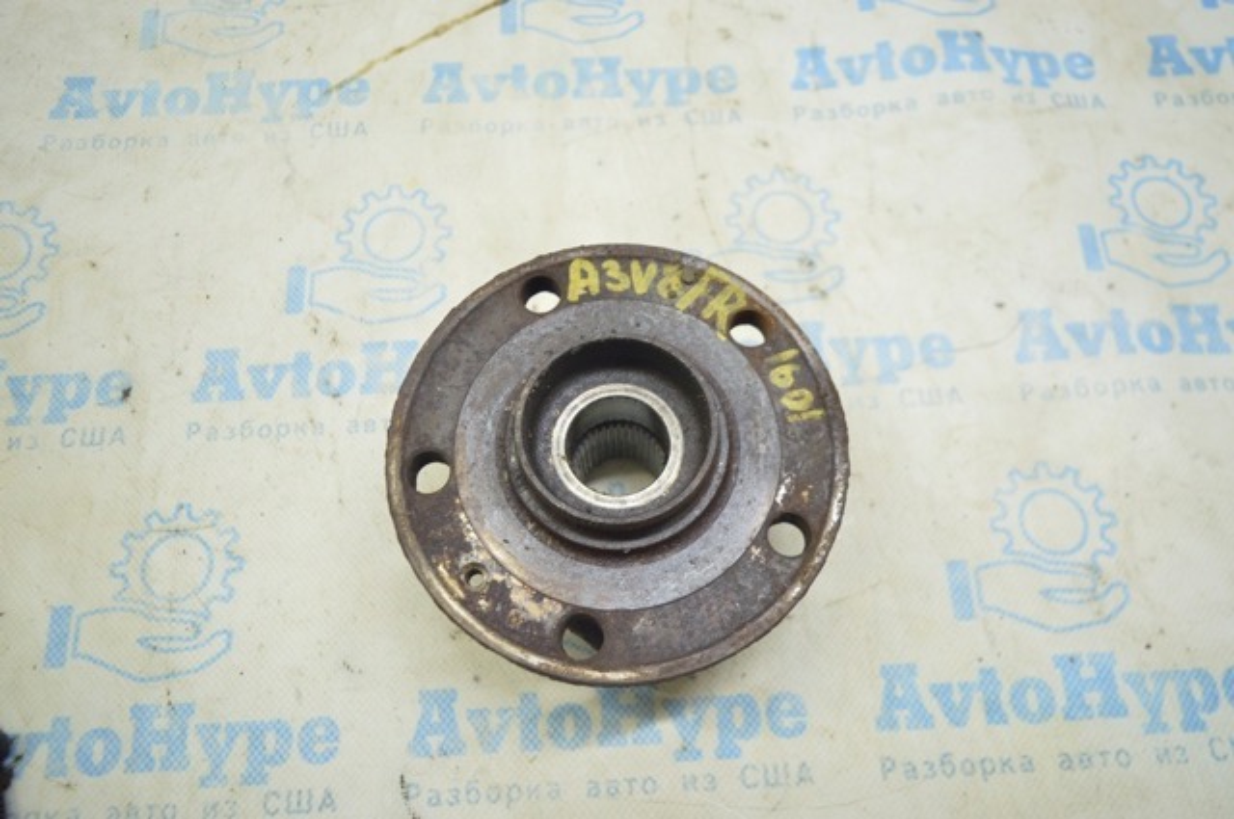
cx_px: 617
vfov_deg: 47.8
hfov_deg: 67.4
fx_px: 924
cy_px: 410
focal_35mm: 27
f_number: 3.5
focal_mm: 18
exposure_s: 1/40
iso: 400
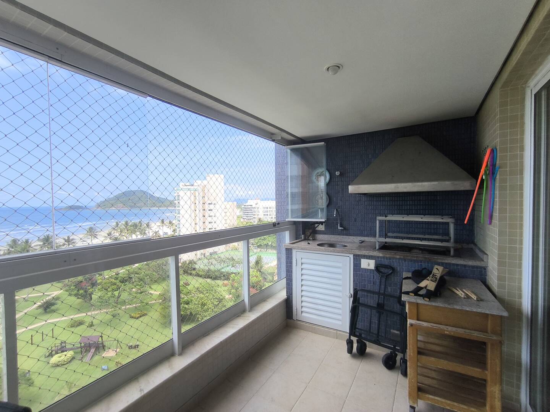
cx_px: 275
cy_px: 206
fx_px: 254
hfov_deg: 94.5
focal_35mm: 16
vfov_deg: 78.1
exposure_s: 1/593
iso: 50
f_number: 2.2
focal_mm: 1.65
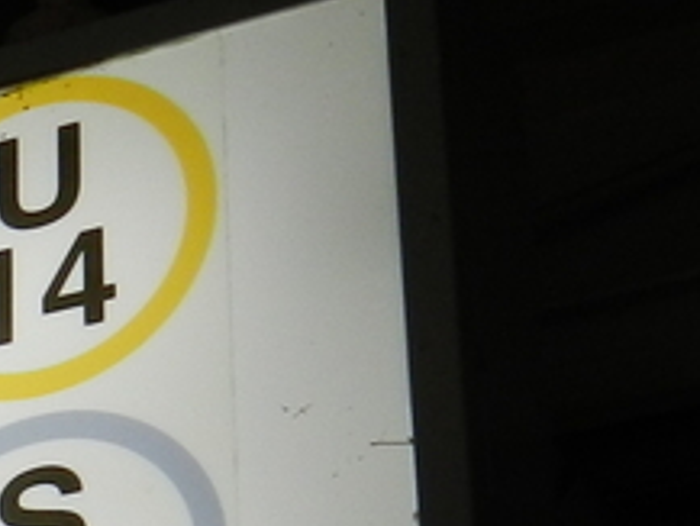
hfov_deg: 8.9
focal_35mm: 210
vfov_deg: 7.0
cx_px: -703
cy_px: 723
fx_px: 4249
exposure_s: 1/160
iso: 160
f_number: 4
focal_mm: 6.7
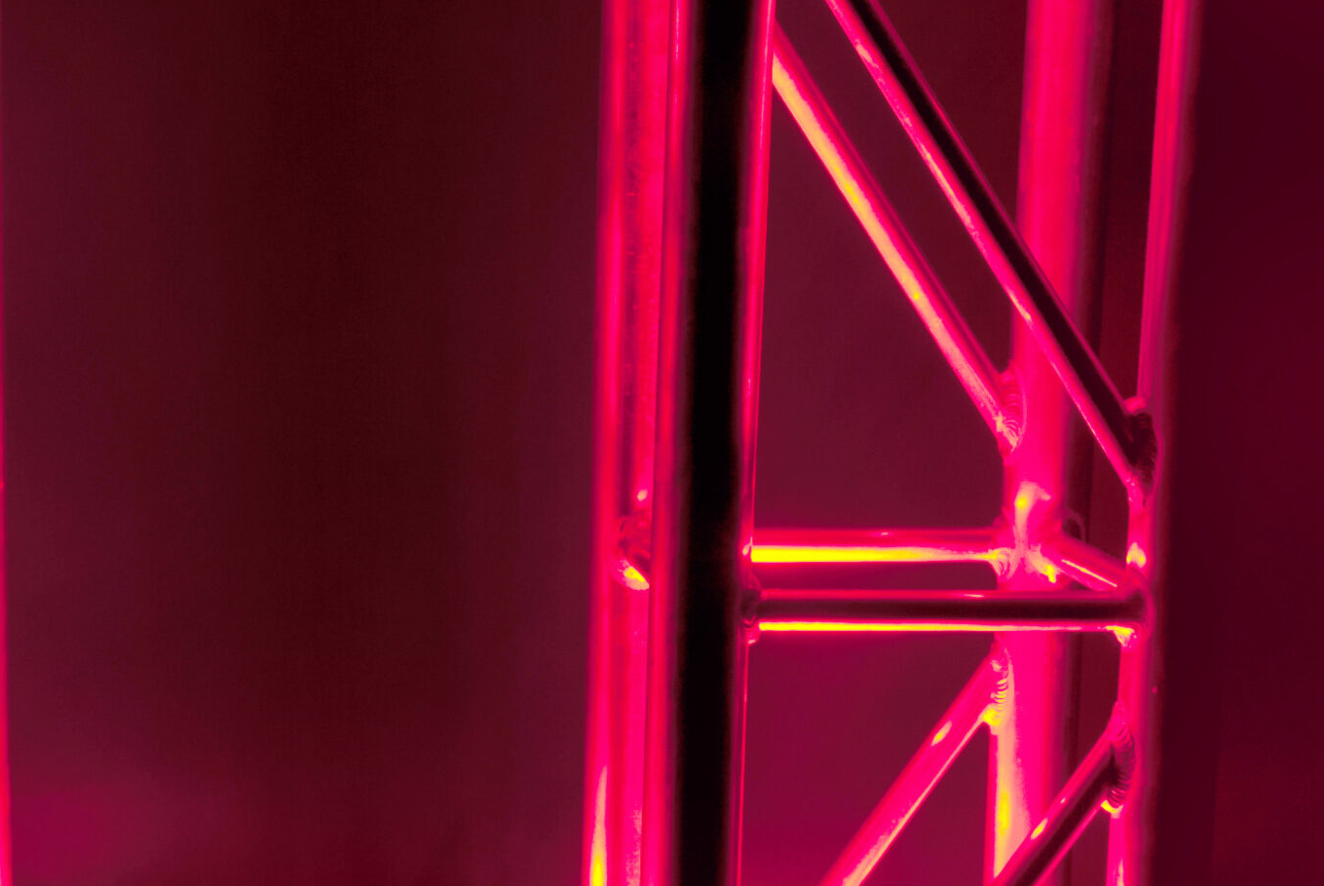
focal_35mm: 82
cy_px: 587
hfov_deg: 24.4
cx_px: 306
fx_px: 3018
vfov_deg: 16.7
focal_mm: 29
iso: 200
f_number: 8
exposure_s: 1.6
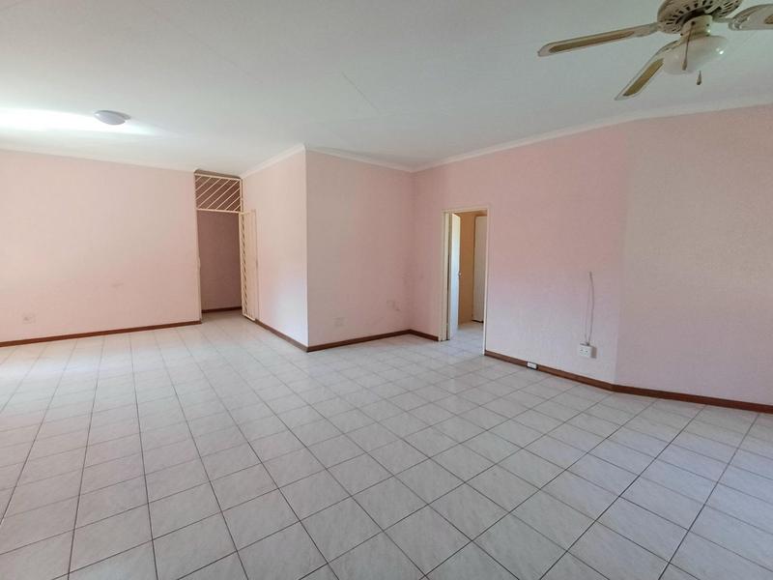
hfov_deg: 94.5
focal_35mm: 16
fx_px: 357
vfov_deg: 78.1
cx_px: 386
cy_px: 290
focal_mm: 1.64
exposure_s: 1/50.3
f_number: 2.2
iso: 160
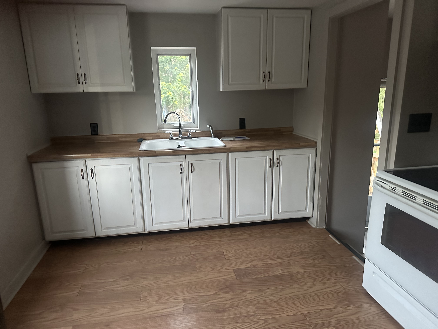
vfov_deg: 56.8
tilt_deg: -14.2
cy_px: 164
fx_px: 304
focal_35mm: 24
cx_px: 219
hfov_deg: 71.6
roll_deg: +1.8
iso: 1000
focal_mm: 6.86
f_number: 1.78
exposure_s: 1/40
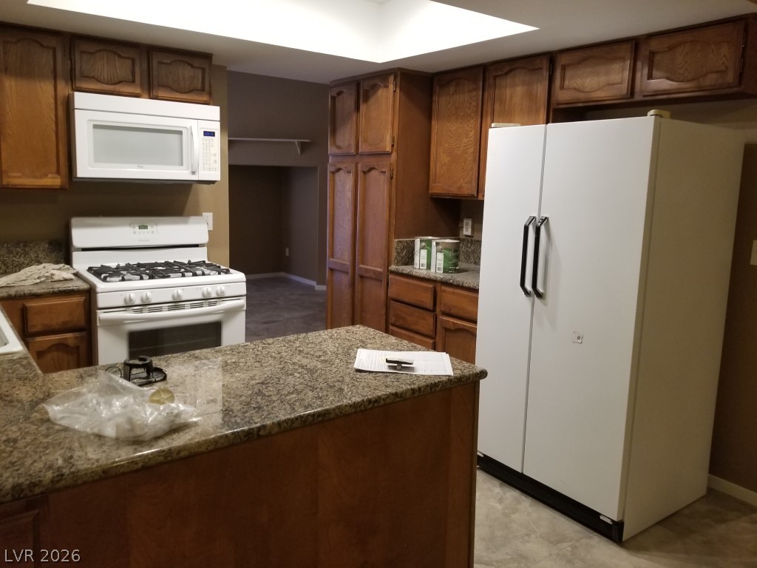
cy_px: 284
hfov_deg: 67.3
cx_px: 378
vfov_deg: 53.1
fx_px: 569
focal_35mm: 26
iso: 160
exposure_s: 1/30
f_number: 1.7
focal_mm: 4.25
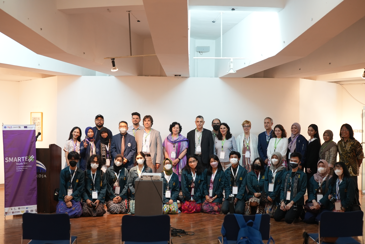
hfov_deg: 39.6
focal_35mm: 50
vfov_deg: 27.0
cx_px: 182
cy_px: 122
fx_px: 507
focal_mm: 50
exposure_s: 1/60
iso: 2000
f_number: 2.8
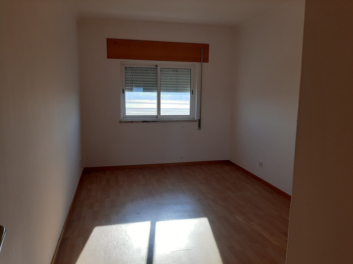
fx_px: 275
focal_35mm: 27
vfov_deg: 51.4
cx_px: 176
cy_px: 132
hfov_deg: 65.3
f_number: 1.7
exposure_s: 1/529
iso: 40
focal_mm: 3.93
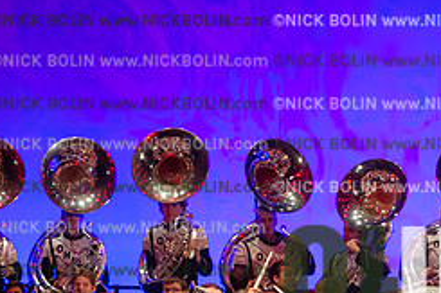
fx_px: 4933
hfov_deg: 5.1
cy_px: 311
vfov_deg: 3.4
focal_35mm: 403
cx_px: 410
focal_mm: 170
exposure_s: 1/320
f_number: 5.6
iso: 8000
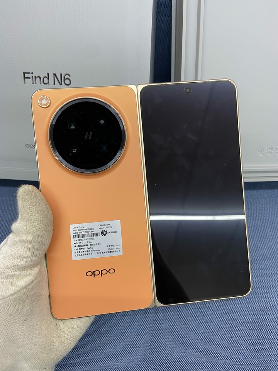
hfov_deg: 53.1
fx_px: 278
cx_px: 139
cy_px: 186
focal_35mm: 26
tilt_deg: -58.4
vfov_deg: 67.3
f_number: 1.8
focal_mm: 4.25
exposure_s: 1/60
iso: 80
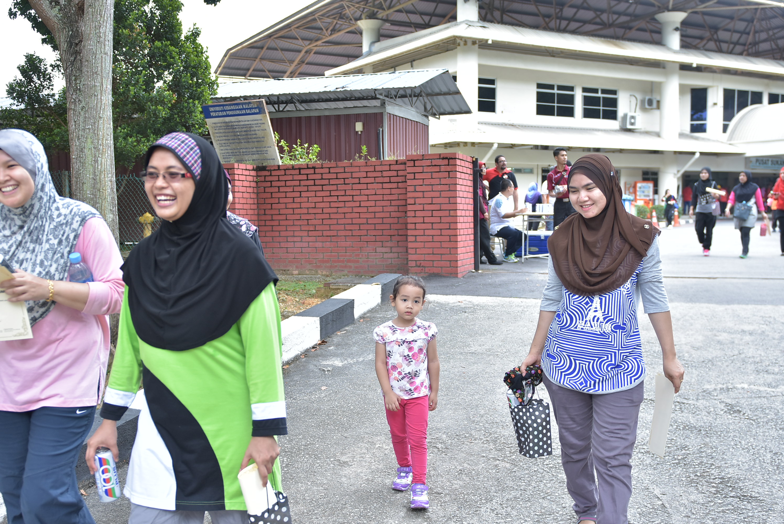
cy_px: 262
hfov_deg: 53.1
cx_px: 392
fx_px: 785
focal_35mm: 36
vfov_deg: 36.9
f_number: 2.8
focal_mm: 24
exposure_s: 1/500
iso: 400
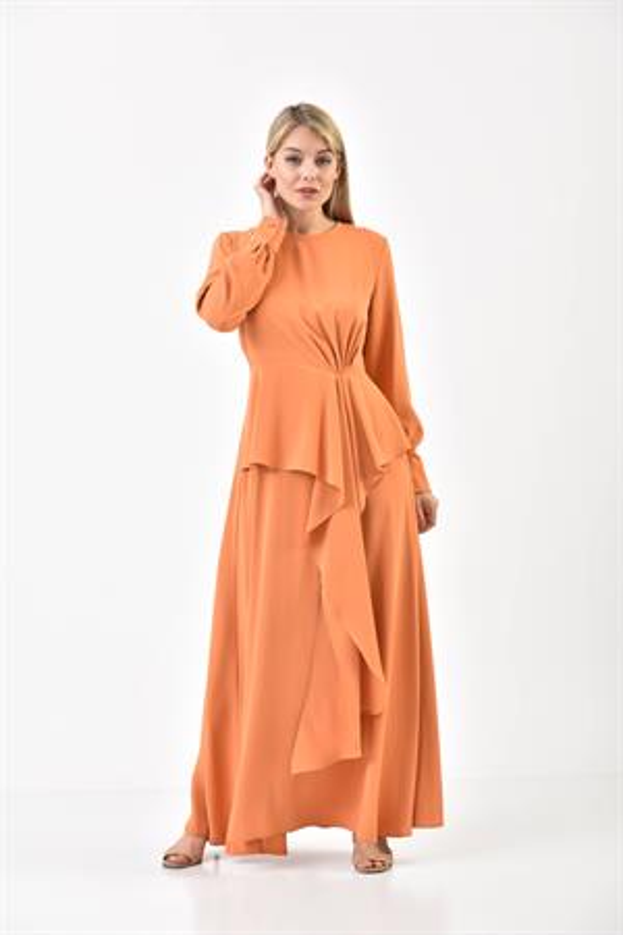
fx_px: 1947
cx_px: 312
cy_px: 468
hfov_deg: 18.2
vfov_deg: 27.0
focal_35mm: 75
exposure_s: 1/160
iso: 100
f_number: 6.3
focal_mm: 75
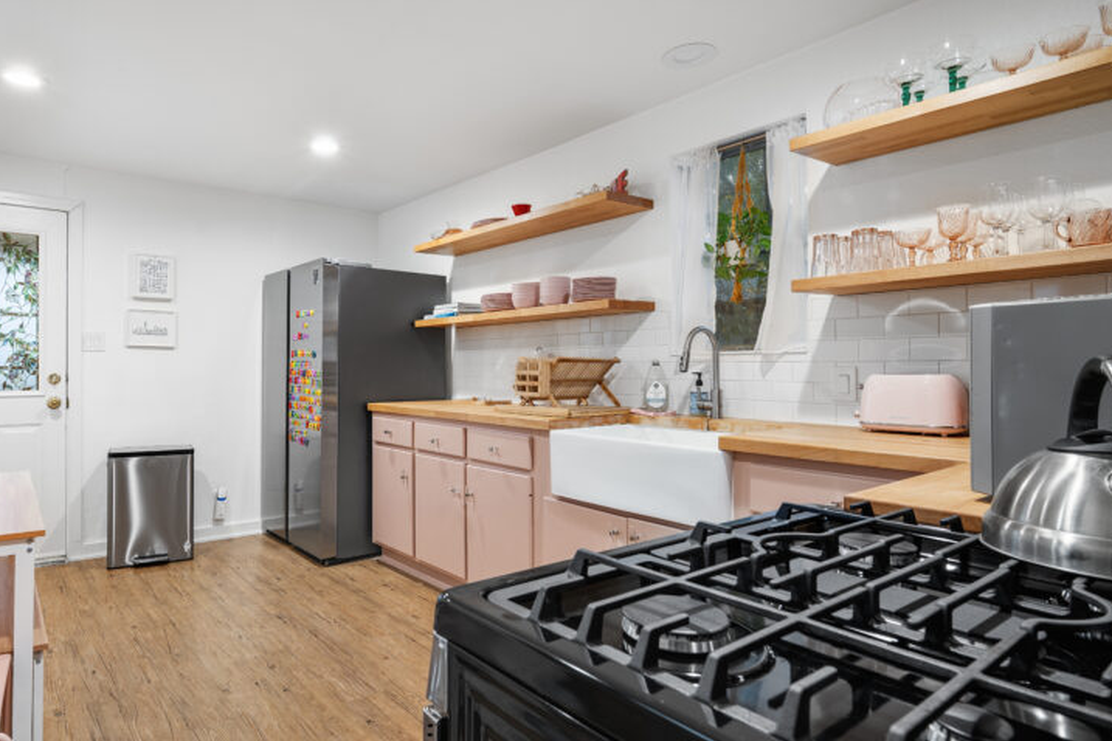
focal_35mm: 20
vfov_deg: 61.9
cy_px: 390
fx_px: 618
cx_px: 453
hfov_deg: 83.1
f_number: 8
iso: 64
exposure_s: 1/3
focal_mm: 14
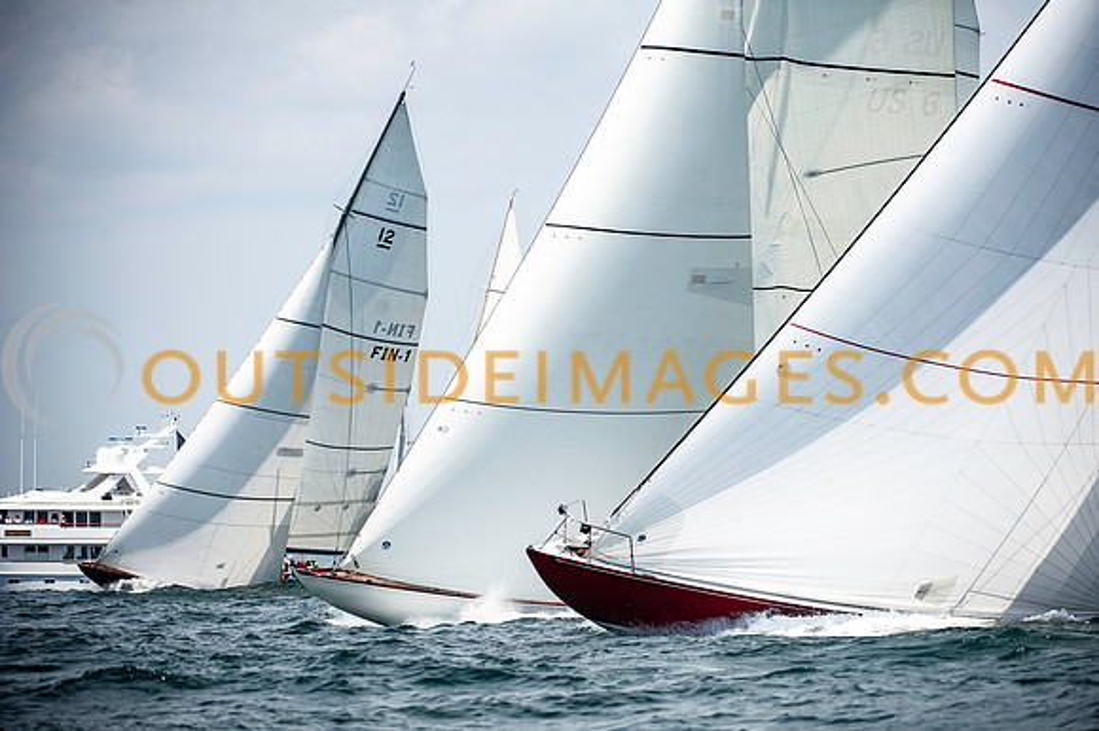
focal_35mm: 210
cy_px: 366
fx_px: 6407
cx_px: 550
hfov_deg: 9.8
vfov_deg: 6.5
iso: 400
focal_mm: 210
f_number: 5
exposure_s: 1/4000
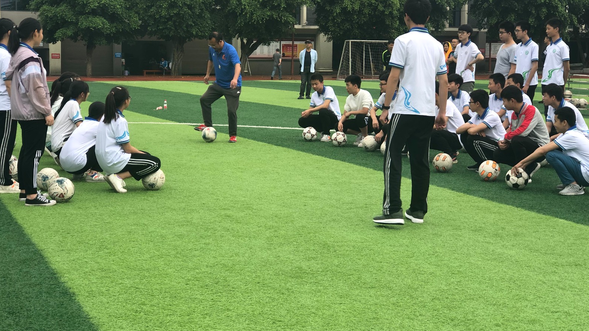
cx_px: 295
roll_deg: +0.7
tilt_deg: -6.7
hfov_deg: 33.3
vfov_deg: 19.1
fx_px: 984
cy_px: 133
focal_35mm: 63
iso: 20
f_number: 2.8
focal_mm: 6.6
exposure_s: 1/120
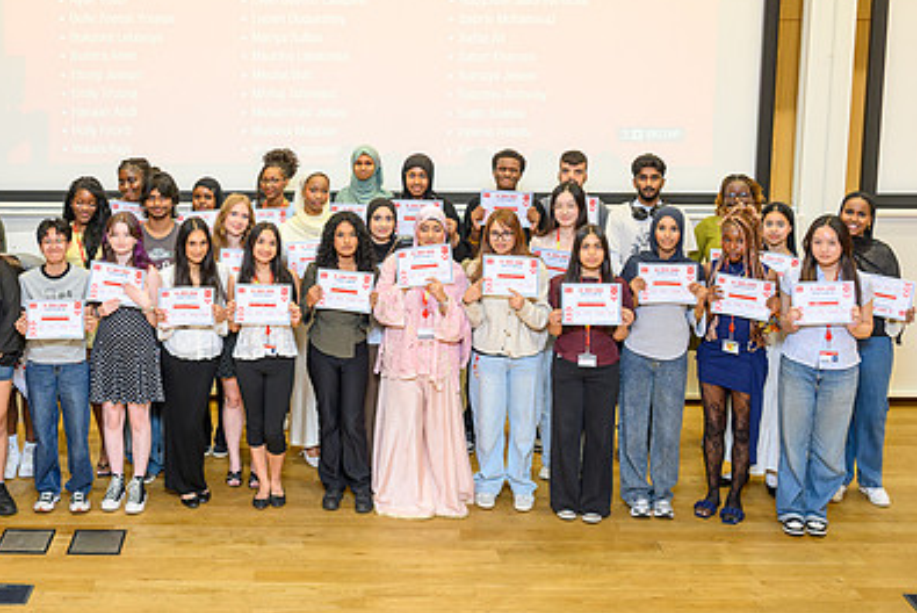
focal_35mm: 52
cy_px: 173
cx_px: 272
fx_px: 1325
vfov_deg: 25.8
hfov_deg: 37.5
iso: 1250
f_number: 2.8
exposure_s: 1/200
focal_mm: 35
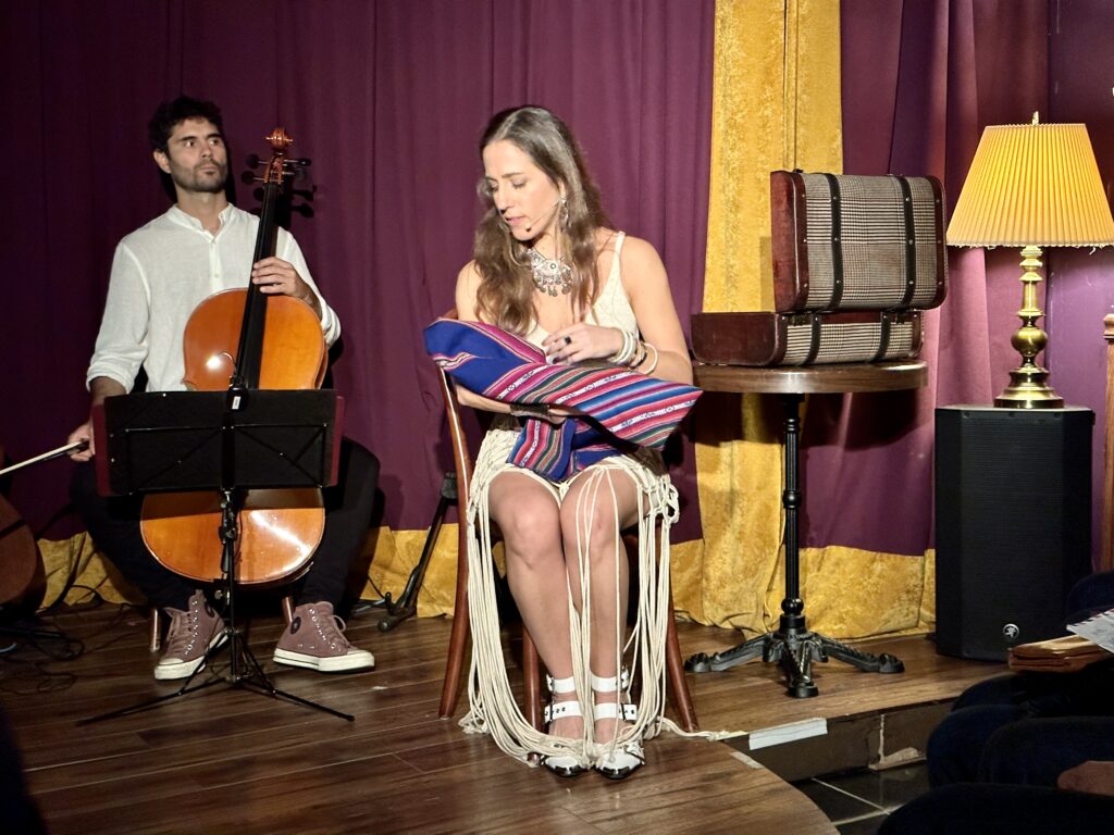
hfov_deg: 39.7
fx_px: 1545
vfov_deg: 30.3
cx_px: 557
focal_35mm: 48
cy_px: 418
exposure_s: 1/40
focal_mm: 6.86
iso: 500
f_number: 1.78
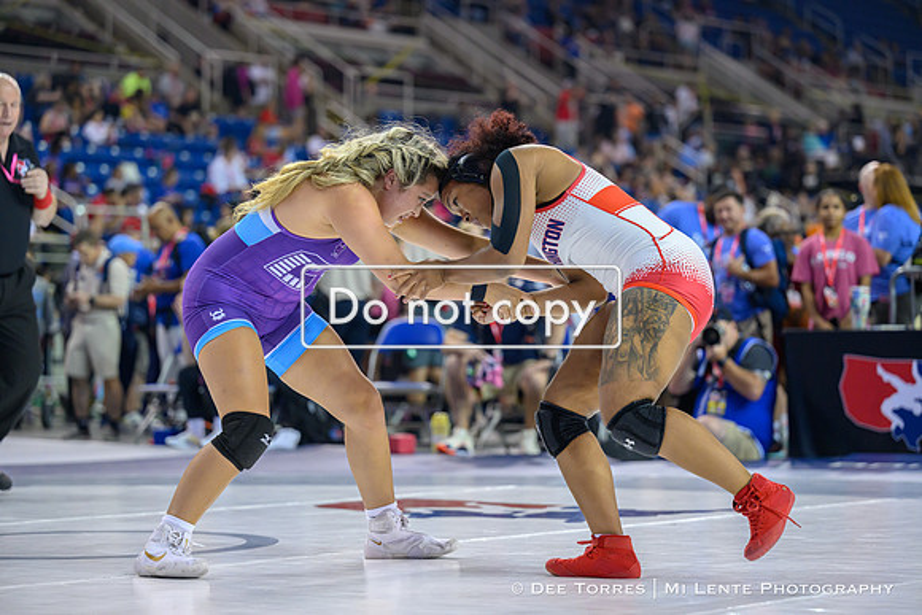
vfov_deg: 13.4
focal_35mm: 102
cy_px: 308
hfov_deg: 20.0
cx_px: 461
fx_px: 2613
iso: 2200
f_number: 2.8
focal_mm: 102
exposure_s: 1/800
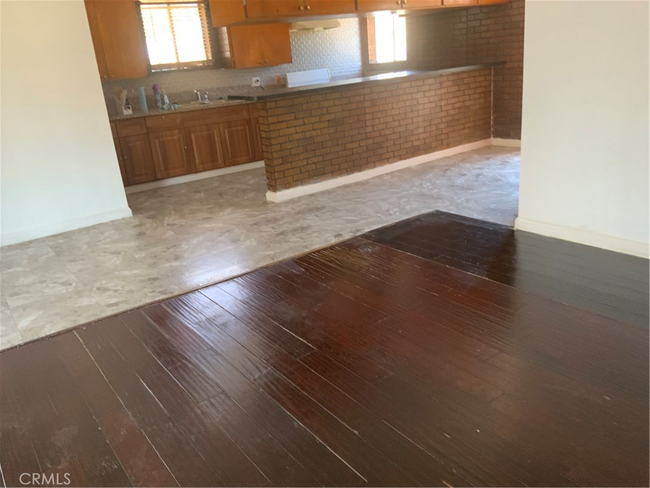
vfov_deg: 48.2
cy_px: 244
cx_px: 325
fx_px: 545
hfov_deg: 61.7
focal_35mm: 29
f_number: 1.8
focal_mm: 3
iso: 125
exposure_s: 1/60
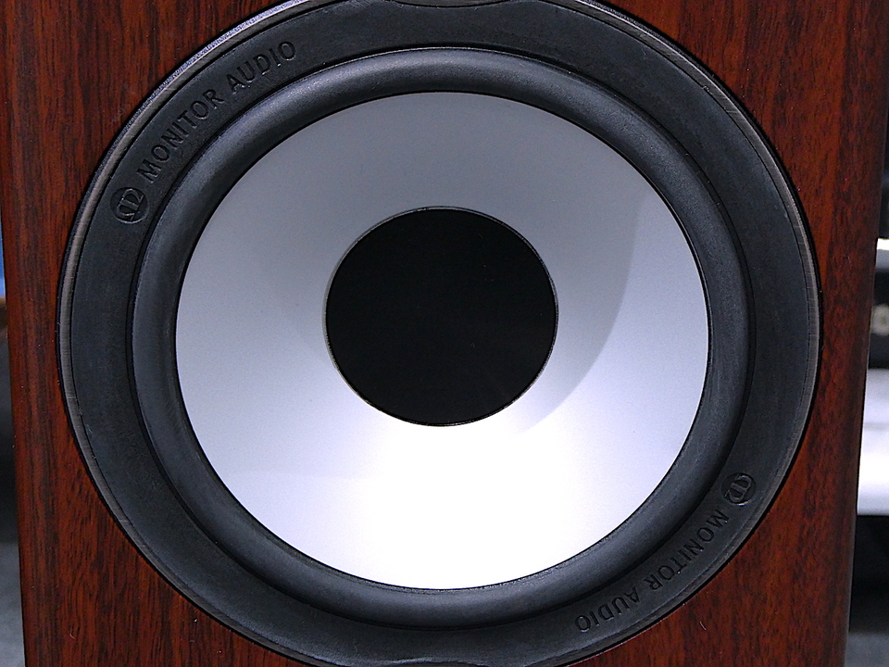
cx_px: 444
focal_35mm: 90
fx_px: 2311
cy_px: 334
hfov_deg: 21.8
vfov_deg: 16.4
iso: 400
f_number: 5.6
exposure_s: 1/6
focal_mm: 16.1
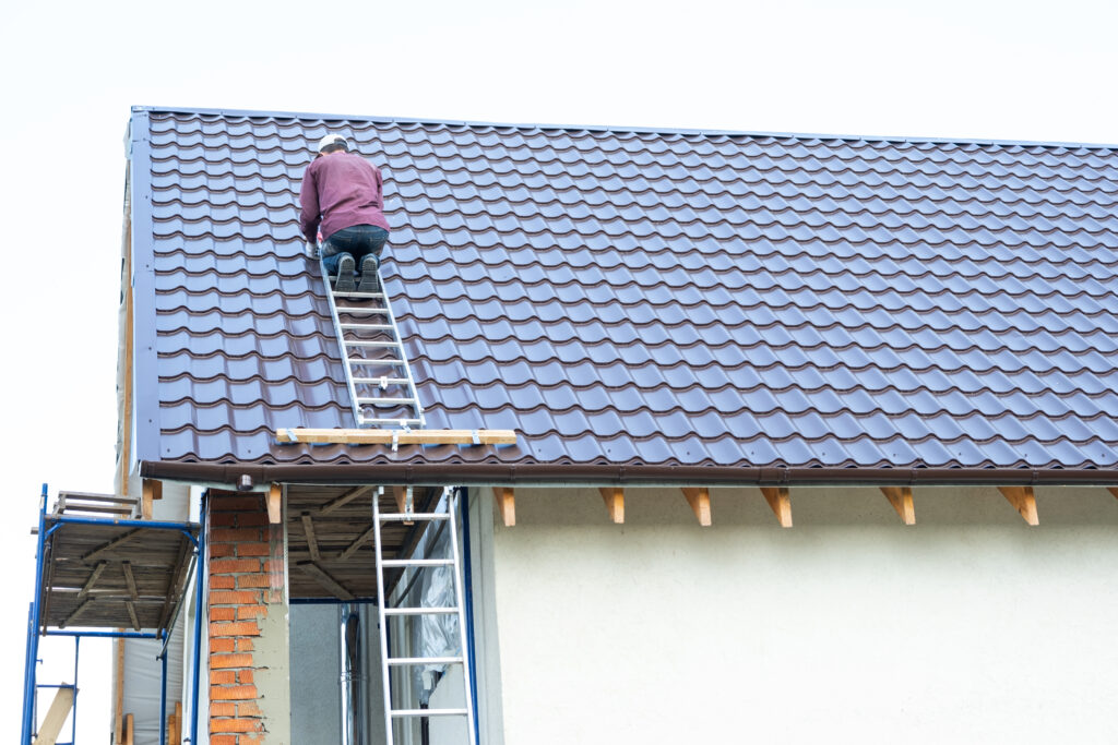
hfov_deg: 28.8
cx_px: 559
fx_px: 2174
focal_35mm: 70
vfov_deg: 19.5
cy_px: 372
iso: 200
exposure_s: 1/160
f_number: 4
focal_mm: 46.6
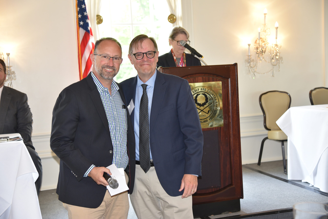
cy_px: 110
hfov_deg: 39.6
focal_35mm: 50
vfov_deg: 27.0
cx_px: 164
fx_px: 456
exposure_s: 1/60
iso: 900
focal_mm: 50
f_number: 4
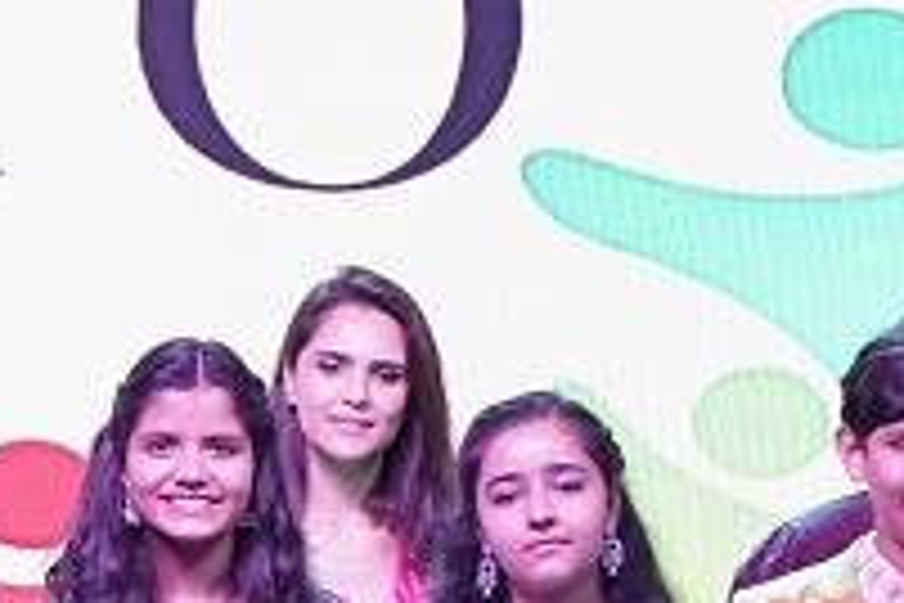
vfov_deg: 5.1
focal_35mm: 269
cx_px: -346
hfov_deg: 7.6
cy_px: 612
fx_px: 6754
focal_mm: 45
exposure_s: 1/125
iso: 4000
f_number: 5.6
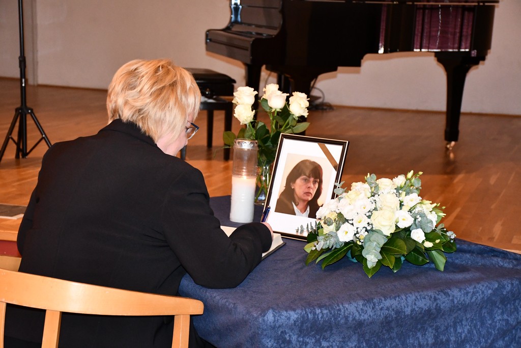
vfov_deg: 18.9
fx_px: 1042
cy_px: 174
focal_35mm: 72
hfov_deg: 28.1
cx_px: 260
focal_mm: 48
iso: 3600
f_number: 4.5
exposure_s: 1/60
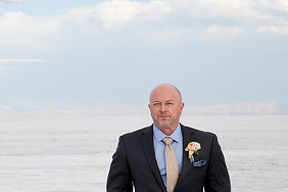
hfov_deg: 10.6
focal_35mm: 193
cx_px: 30
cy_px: 114
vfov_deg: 7.1
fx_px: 1544
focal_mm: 92
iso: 200
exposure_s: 1/400
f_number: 8
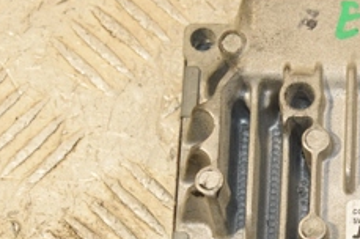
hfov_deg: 11.5
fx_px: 1758
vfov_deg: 7.8
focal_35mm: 176
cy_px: 138
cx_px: 437
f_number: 6.3
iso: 800
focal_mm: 42
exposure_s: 1/200
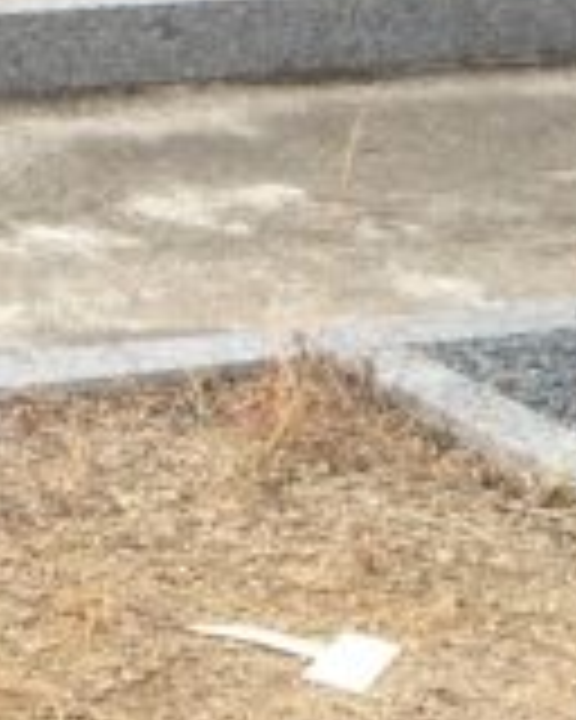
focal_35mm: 189
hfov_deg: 7.8
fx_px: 4027
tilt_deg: -24.7
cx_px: -556
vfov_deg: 10.1
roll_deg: -3.9
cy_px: 873
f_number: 2.2
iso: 32
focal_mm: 4.15
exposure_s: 1/648
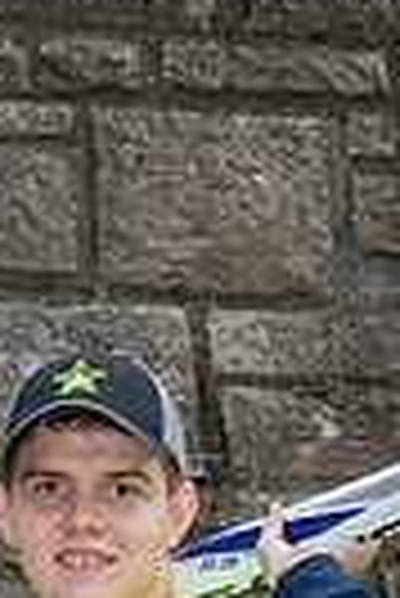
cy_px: 800
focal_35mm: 406
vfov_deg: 5.0
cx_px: 103
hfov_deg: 3.4
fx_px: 6749
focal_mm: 120
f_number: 9
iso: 640
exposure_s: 1/500
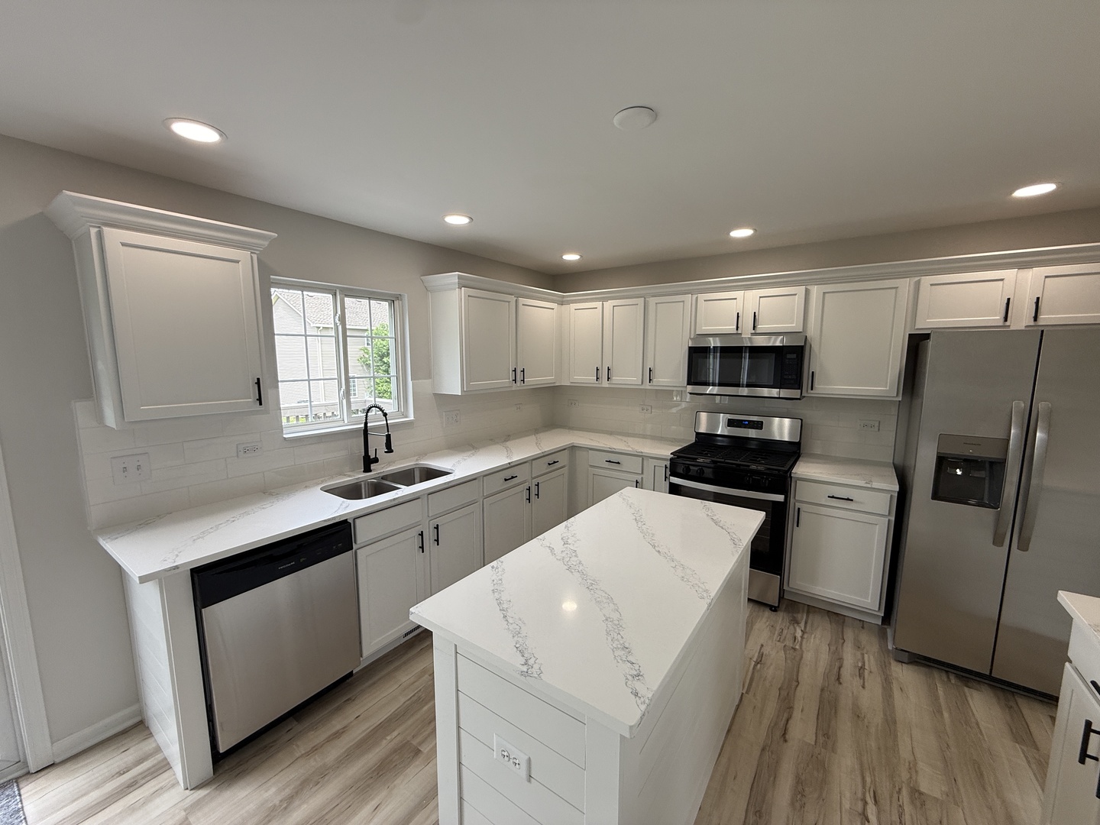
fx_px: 445
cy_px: 412
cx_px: 550
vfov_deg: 85.7
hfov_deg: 102.1
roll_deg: +0.7
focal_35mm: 14
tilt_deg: -8.1
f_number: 2.2
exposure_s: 1/142
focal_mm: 2.22
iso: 64
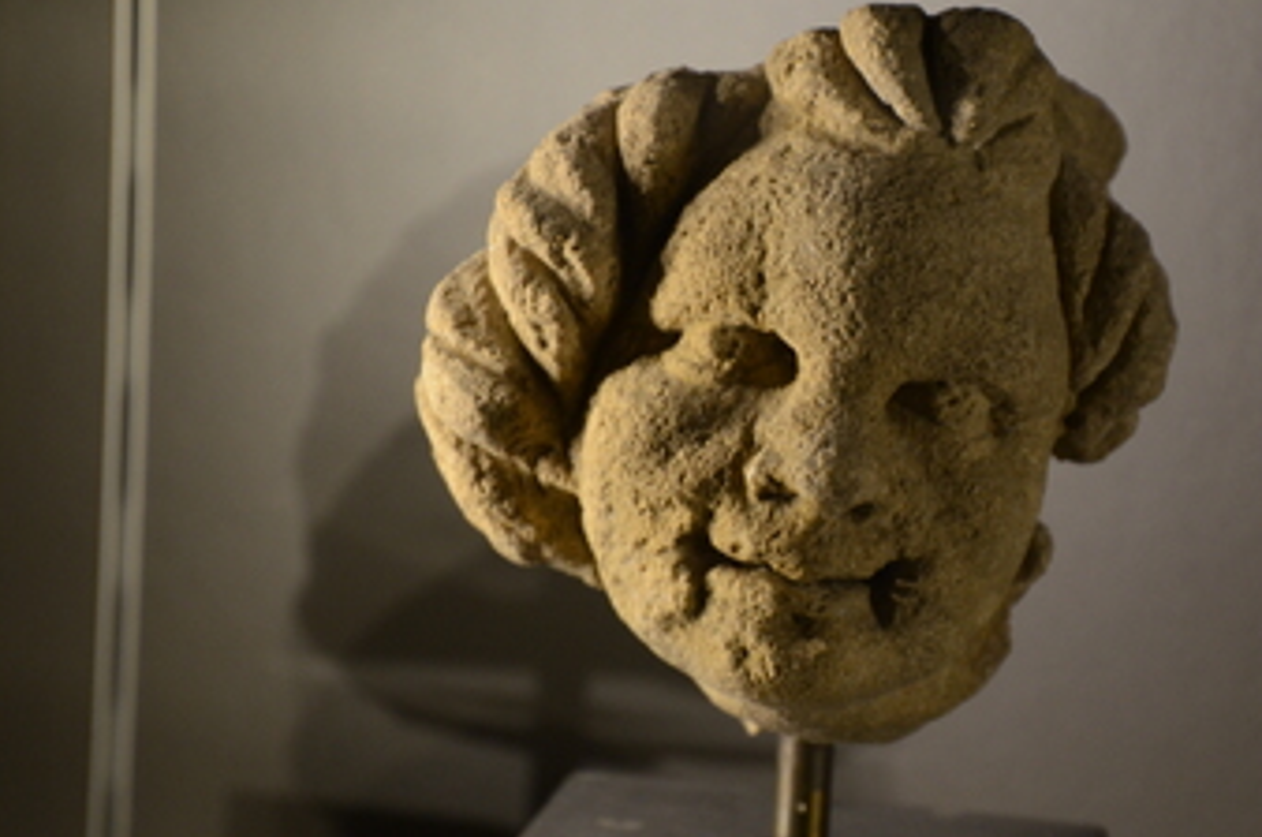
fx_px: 6823
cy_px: 413
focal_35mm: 195
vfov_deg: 7.0
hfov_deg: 10.6
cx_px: 773
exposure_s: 1/100
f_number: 5.6
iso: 1000
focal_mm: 100
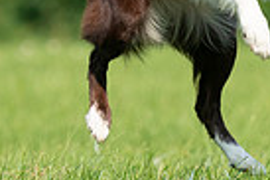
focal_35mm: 1696
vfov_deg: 0.8
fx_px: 12705
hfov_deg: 1.2
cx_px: 223
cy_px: -116
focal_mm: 400
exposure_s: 1/4000
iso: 1250
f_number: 6.3
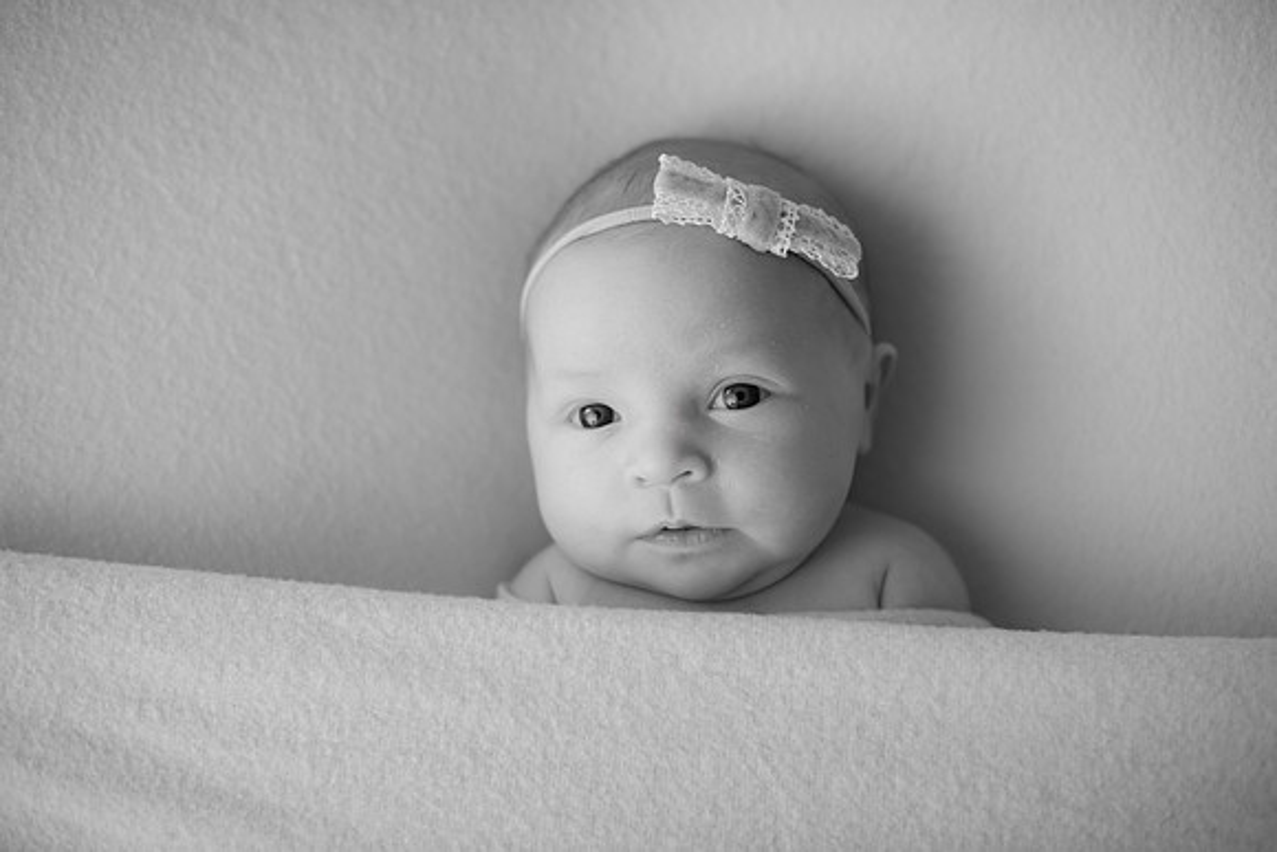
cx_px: 638
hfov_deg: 39.6
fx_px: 1774
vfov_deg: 27.0
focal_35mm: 50
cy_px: 426
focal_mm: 50
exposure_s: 1/160
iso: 100
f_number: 2.5
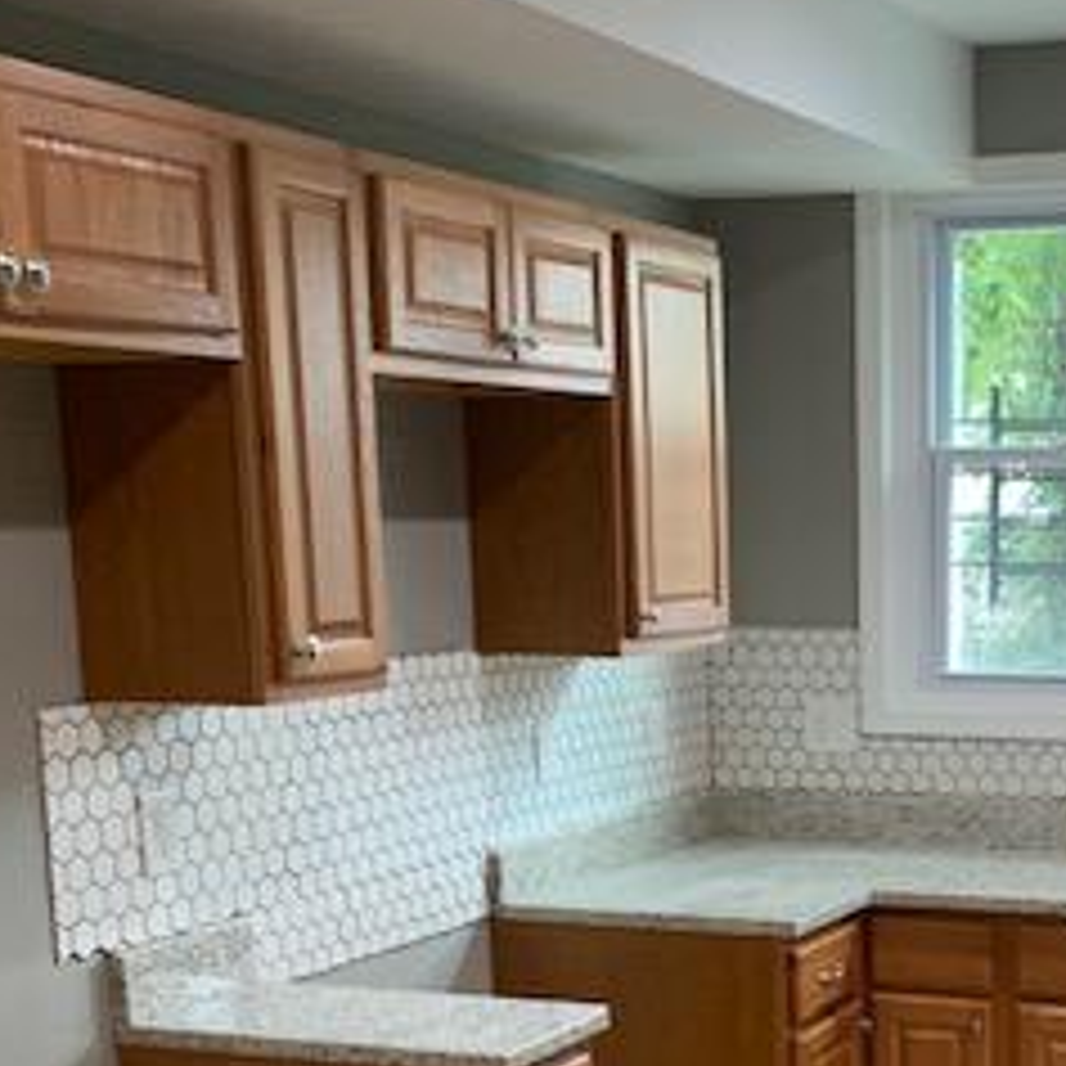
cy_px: 1012
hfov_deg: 27.0
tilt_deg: -12.5
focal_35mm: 62
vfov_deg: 26.5
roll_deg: +0.8
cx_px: 913
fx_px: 2160
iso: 160
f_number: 1.8
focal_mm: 4.25
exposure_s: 1/60
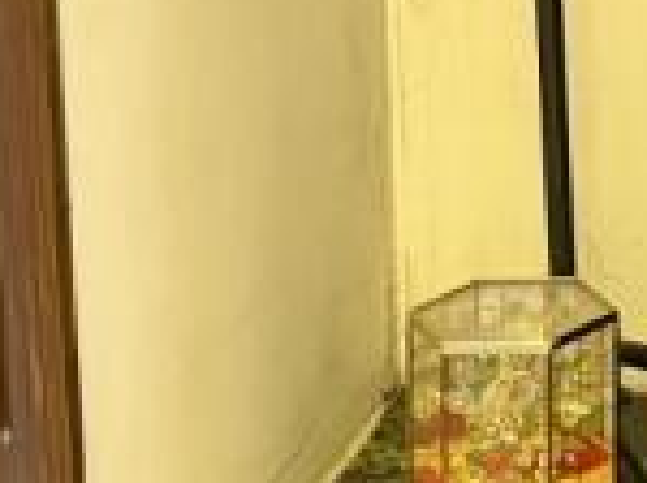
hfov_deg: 10.6
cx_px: 1091
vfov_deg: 8.0
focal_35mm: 178
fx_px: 3322
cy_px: -375
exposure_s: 1/33
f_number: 1.6
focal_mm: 5.96
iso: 400
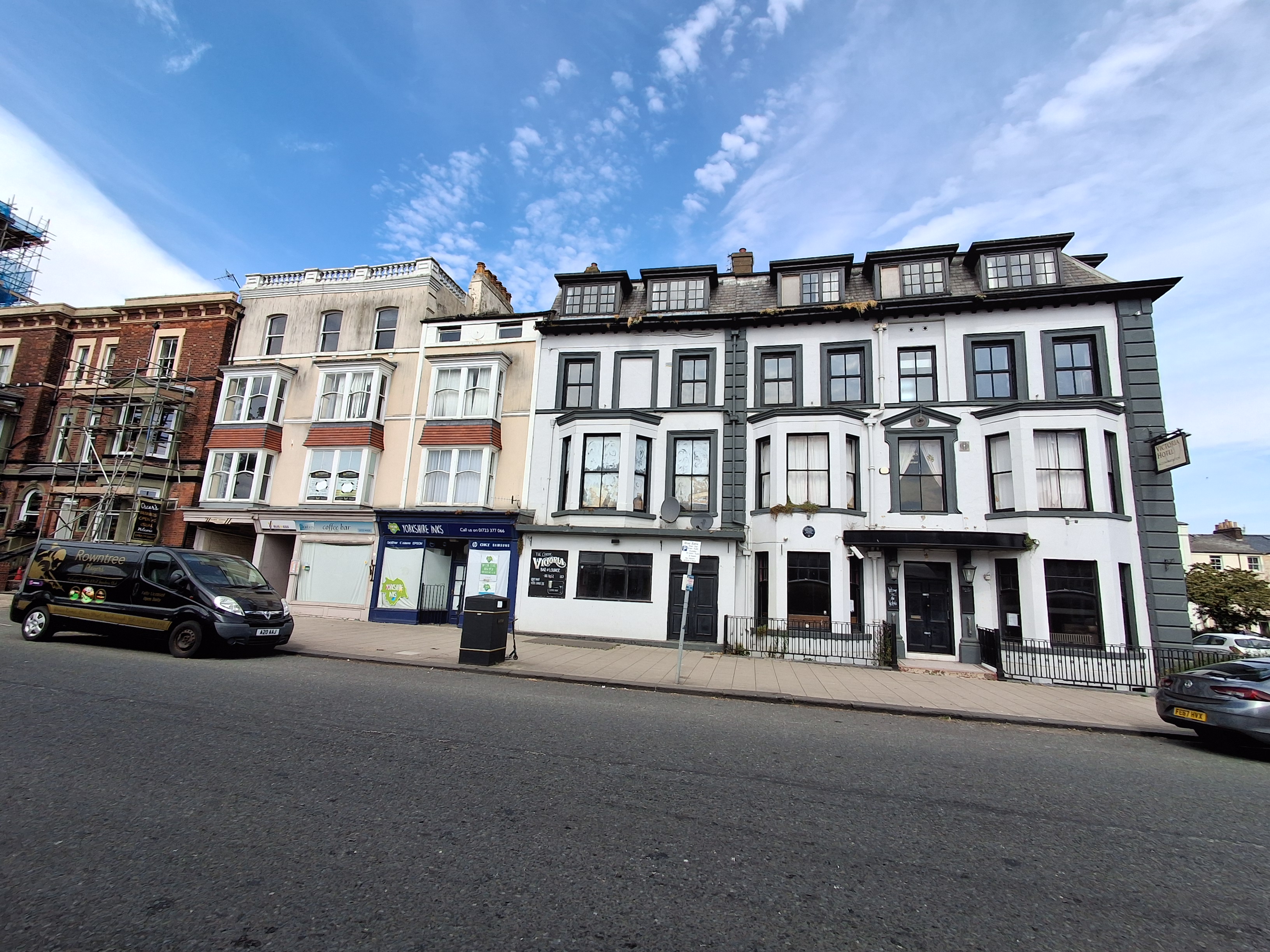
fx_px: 587
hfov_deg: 94.5
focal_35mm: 16
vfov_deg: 78.1
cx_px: 635
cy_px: 476
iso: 40
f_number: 2.2
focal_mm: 1.64
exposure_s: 1/881
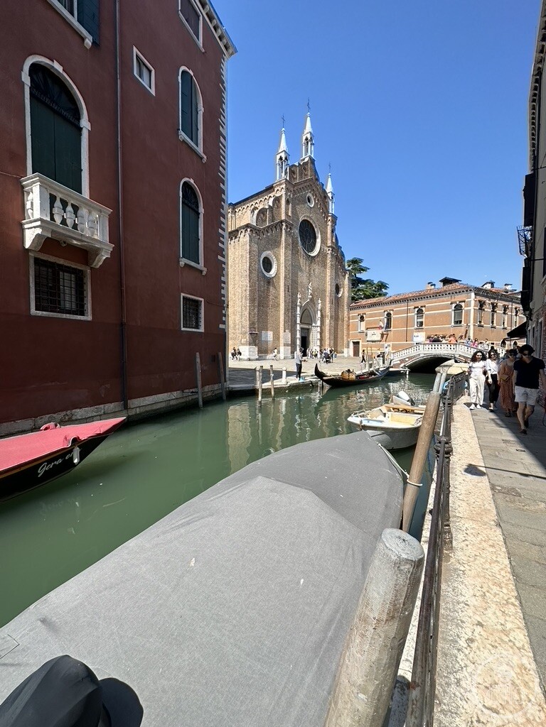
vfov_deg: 102.1
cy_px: 364
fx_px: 294
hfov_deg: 85.7
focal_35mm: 14
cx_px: 273
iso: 40
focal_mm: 2.22
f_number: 2.2
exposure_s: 1/1642
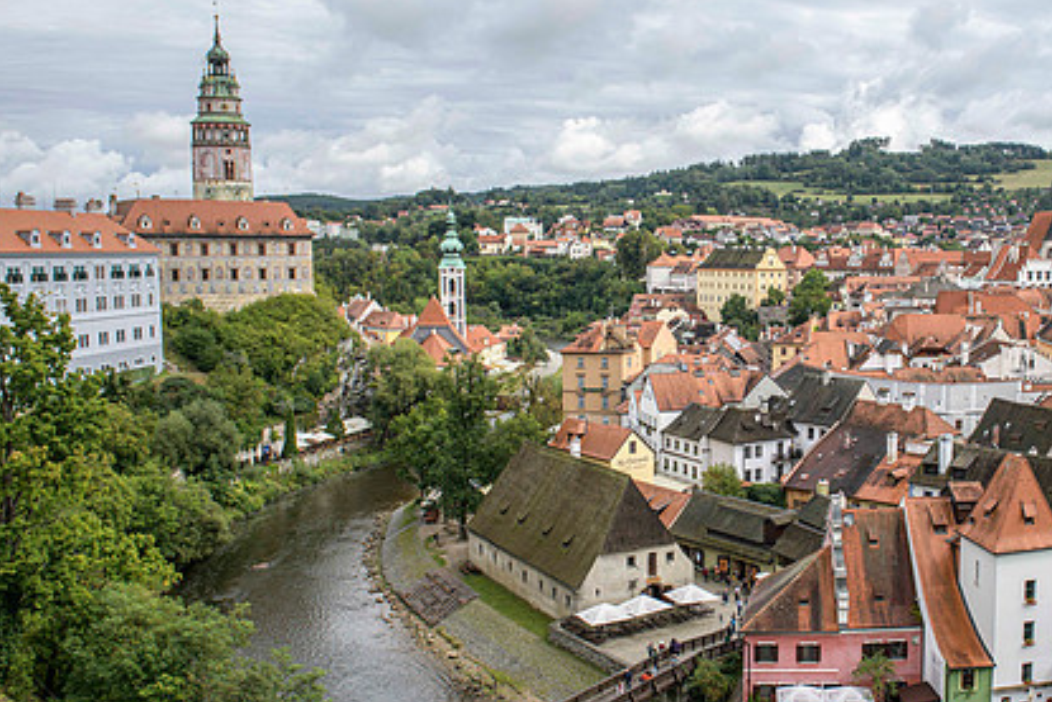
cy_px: 381
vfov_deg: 36.9
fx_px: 1052
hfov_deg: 51.7
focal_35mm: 36
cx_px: 736
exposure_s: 1/200
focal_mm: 24
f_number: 6.3
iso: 64
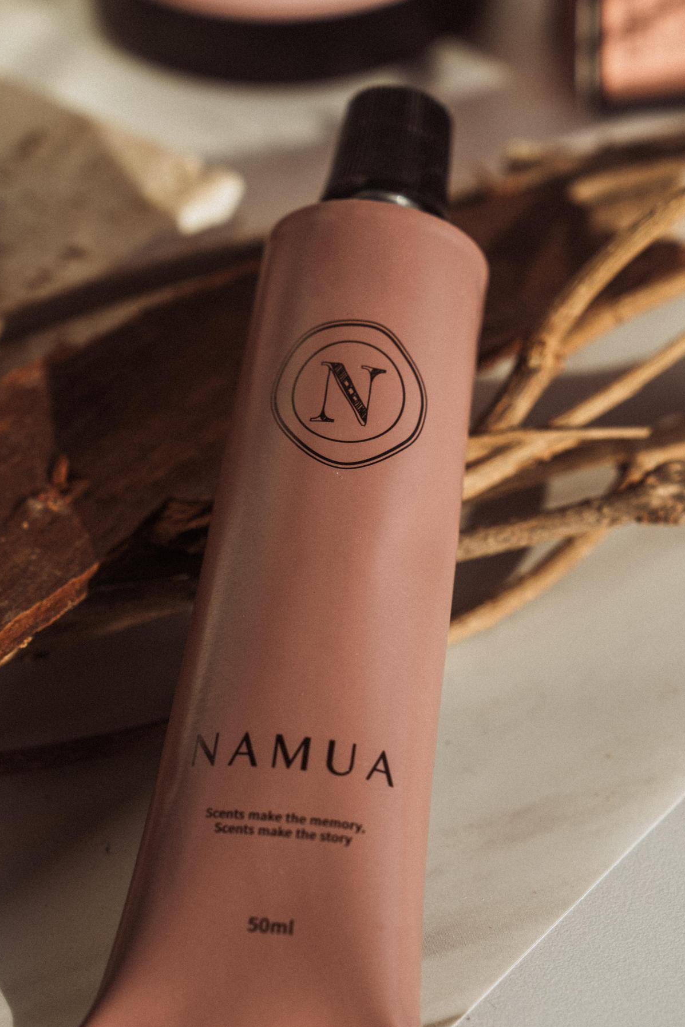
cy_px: 592
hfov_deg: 11.7
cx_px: 357
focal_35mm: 117
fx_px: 3338
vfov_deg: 17.5
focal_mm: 70
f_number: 5.6
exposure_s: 1/125
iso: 50
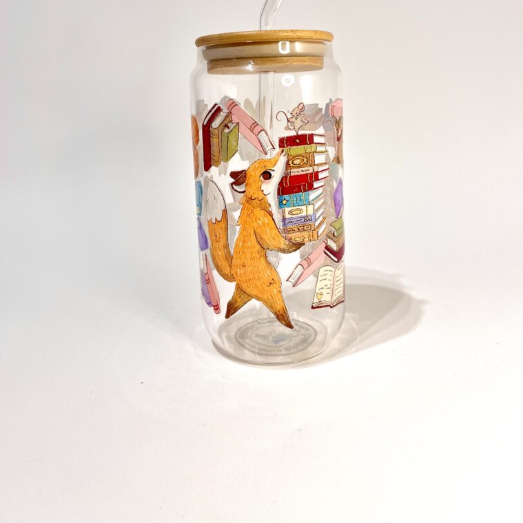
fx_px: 530
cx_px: 260
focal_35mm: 31
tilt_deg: -8.4
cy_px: 175
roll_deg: +1.9
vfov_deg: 51.6
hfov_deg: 52.5
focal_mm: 5.1
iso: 80
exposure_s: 1/100
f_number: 1.6
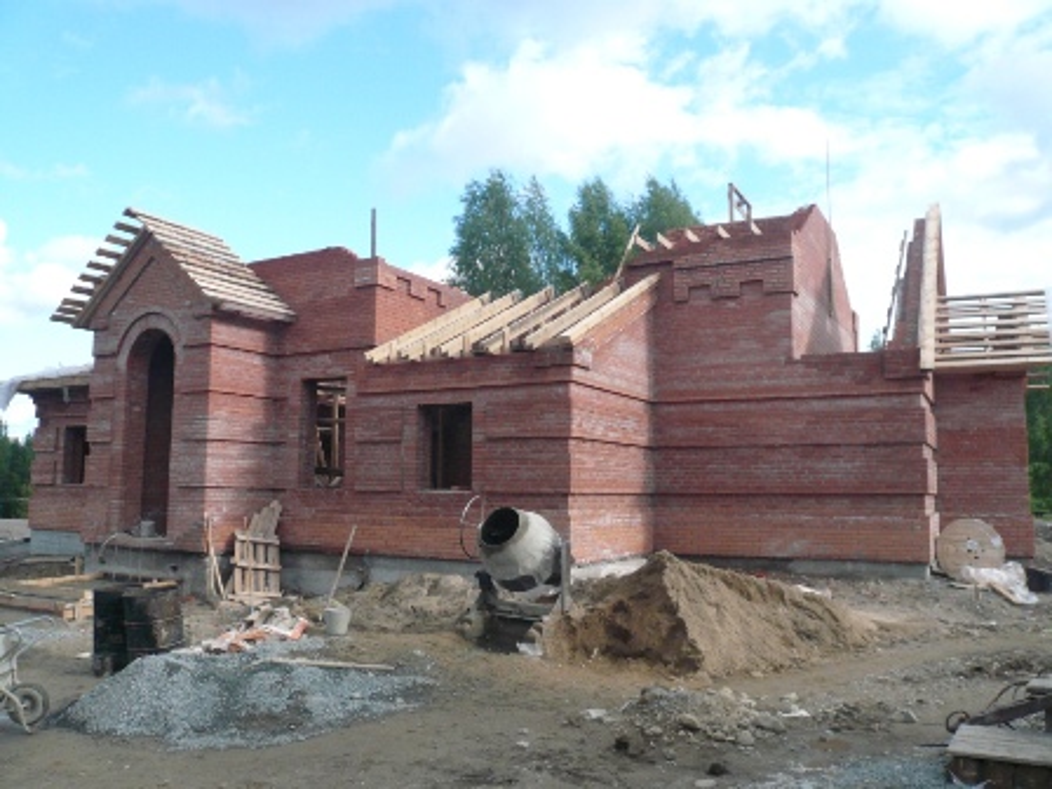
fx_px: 851
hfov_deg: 63.4
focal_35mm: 28
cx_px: 526
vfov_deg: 49.7
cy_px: 394
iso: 200
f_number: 8
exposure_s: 1/160
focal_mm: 4.6
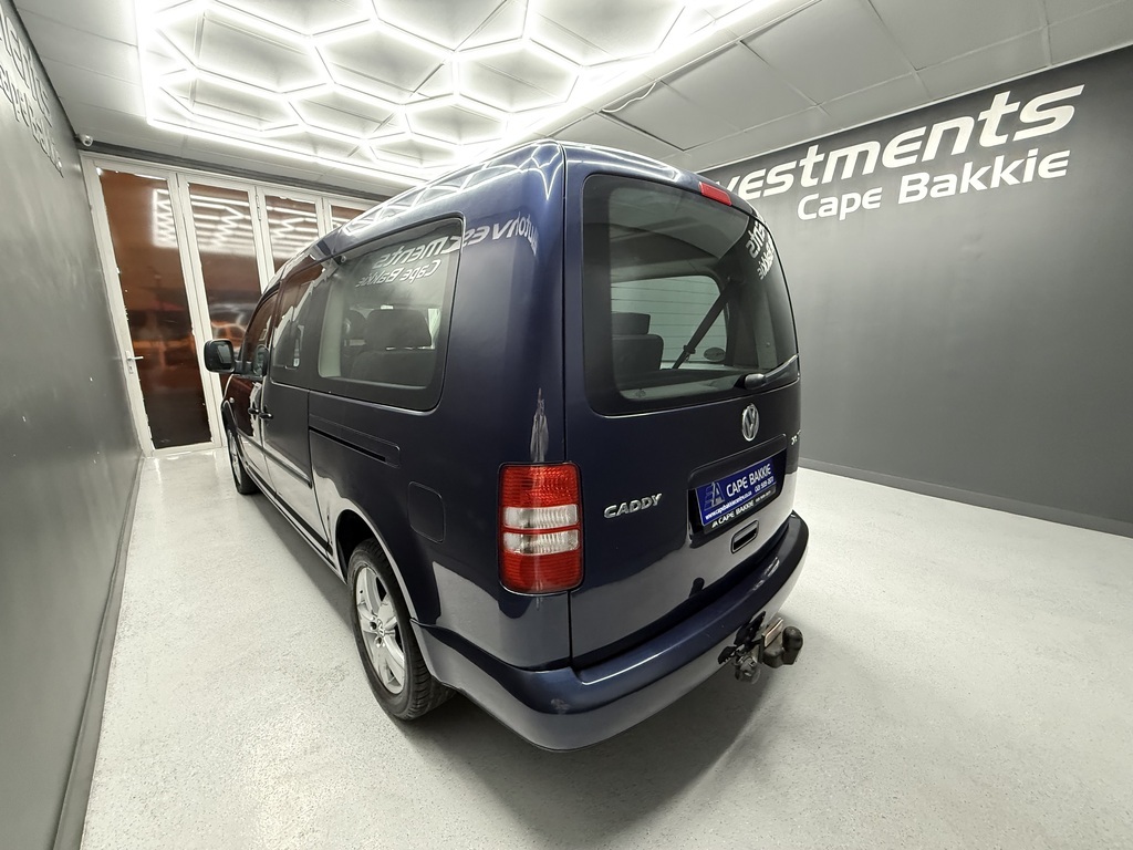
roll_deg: -0.1
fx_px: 458
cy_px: 425
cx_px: 566
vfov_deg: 85.7
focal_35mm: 14
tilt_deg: -11.4
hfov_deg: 102.1
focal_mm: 2.22
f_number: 2.2
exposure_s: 1/50
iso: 640
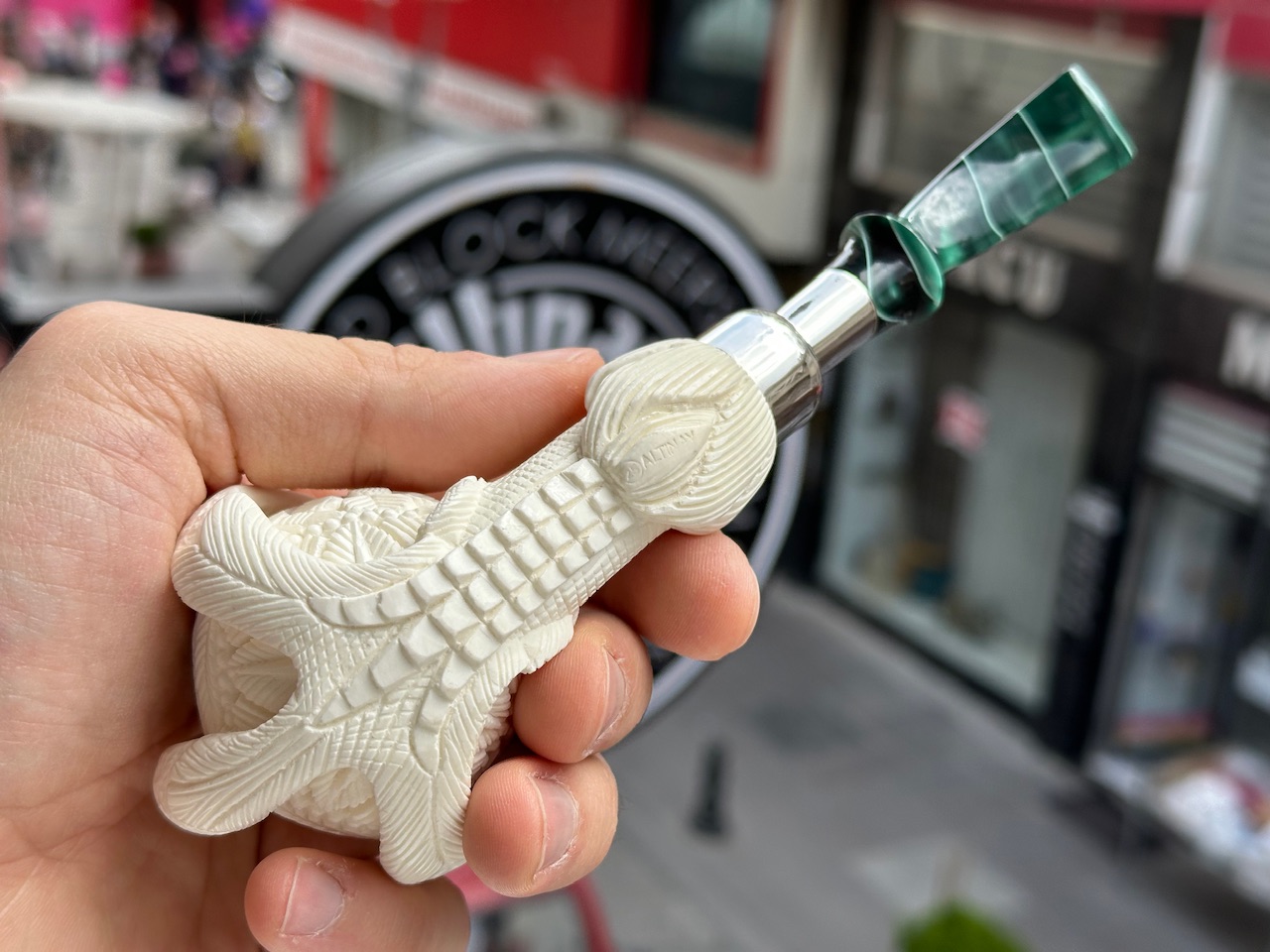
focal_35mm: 48
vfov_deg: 30.3
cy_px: 476
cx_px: 635
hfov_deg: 39.7
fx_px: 1761
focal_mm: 6.86
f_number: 1.78
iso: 64
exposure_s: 1/1095
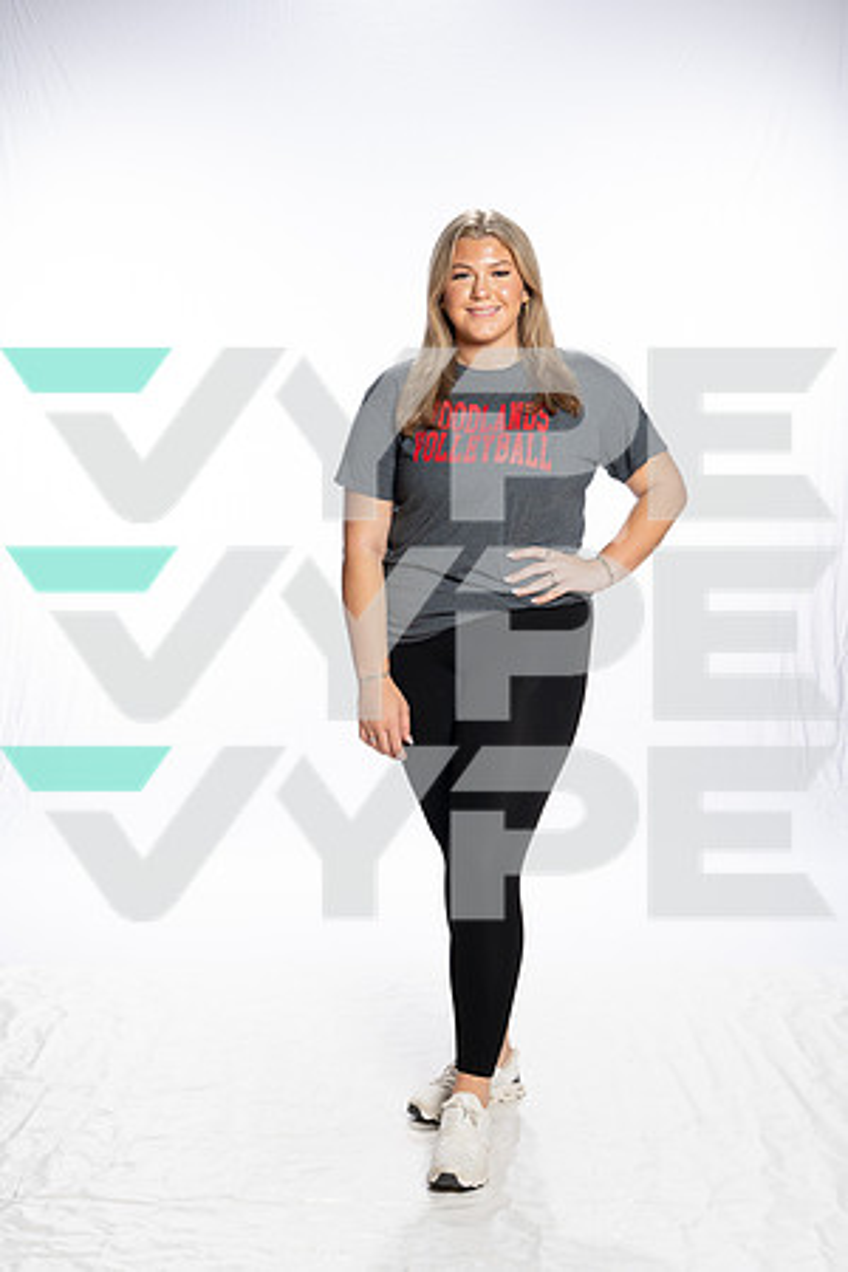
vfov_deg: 39.6
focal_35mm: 50
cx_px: 424
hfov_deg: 27.0
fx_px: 1767
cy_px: 636
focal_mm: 50
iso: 320
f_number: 8
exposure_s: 1/250
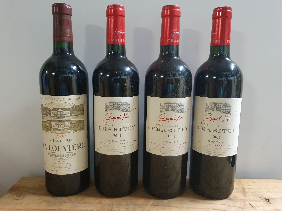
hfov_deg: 67.3
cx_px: 141
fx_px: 212
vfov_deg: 53.1
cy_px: 106
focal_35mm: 26
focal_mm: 4.32
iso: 500
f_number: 1.5
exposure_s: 1/50
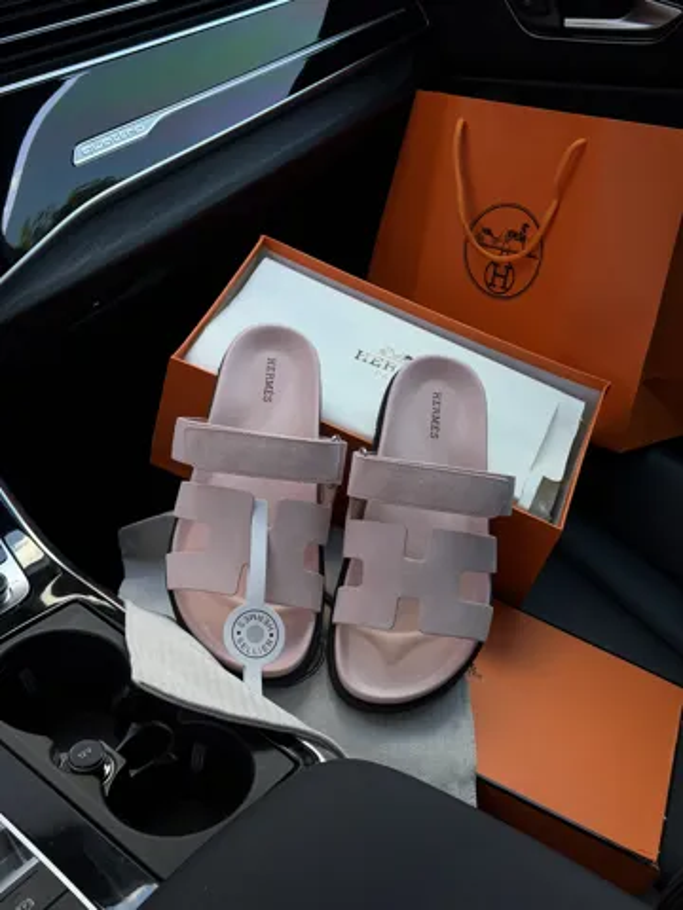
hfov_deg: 30.3
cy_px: 455
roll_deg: +2.6
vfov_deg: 39.7
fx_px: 1263
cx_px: 342
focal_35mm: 48
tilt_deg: -34.4
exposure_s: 1/305
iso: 100
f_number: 1.78
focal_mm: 6.76
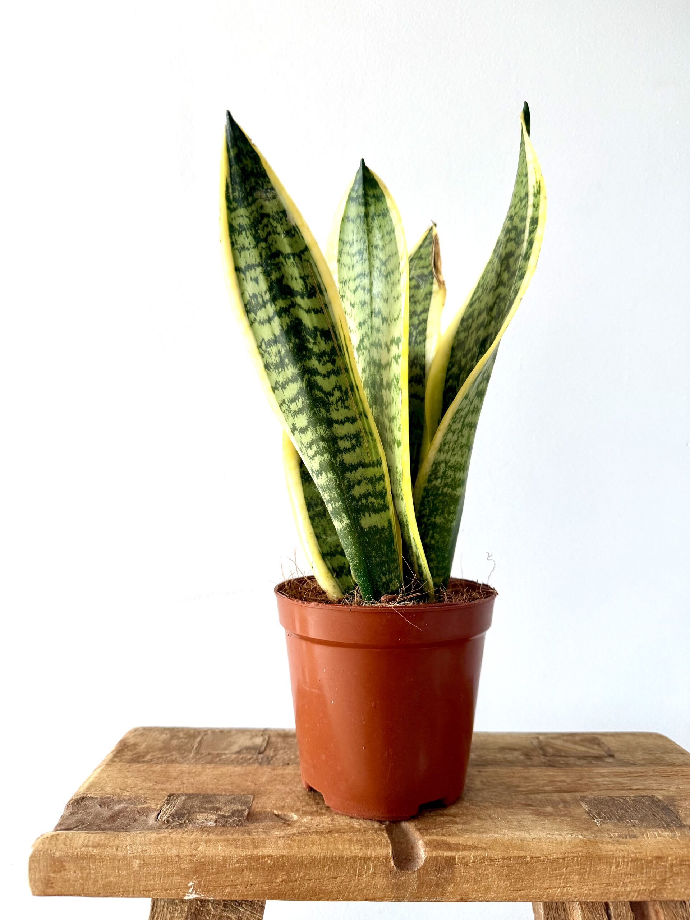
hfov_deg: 56.8
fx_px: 638
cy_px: 460
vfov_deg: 71.6
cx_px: 345
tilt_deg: +1.6
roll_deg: -0.8
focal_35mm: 24
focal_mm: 6.76
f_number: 1.78
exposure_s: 1/121
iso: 200
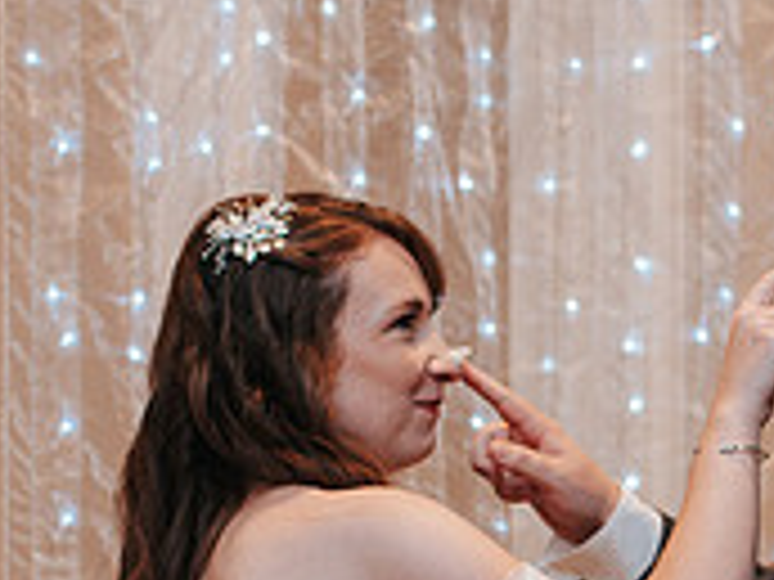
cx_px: 651
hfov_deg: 15.6
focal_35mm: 125
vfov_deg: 11.7
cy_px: 662
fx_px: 2795
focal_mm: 35
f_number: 2.8
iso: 800
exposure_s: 1/160
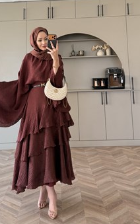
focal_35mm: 31
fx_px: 189
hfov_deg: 40.1
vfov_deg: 61.1
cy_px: 103
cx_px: 46
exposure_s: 1/121
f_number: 1.78
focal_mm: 6.76
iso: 125
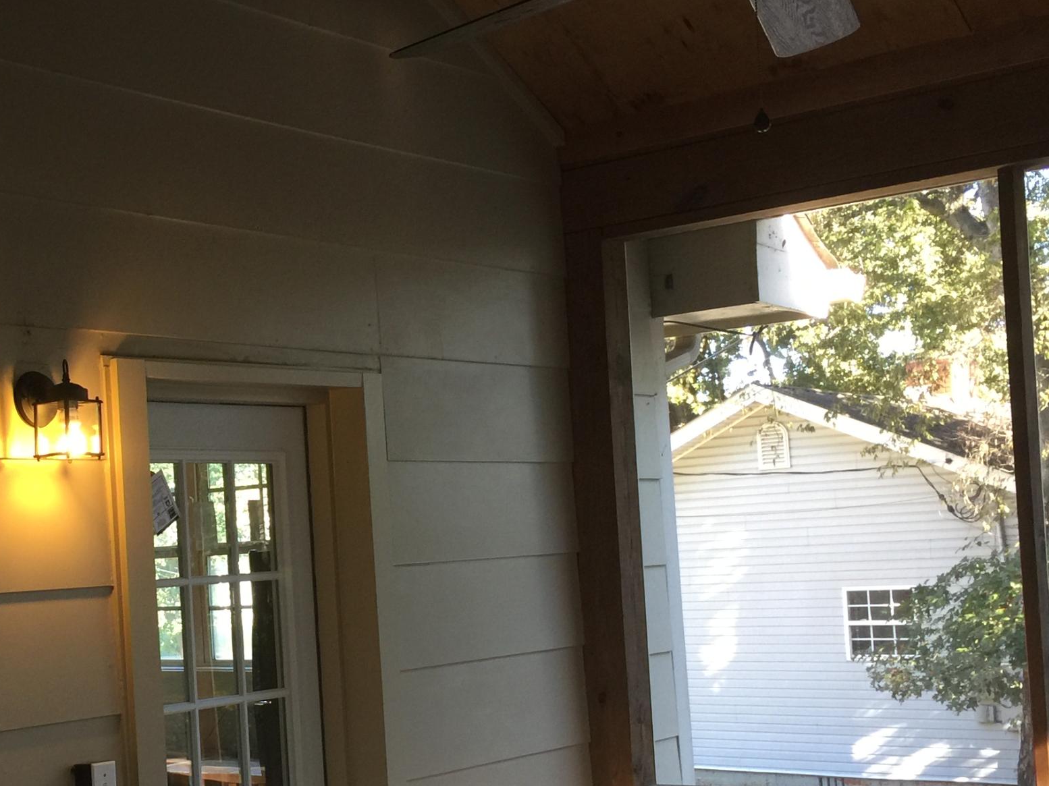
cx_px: 193
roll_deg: +2.5
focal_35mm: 56
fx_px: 1697
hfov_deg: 33.3
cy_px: 509
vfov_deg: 26.0
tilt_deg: +1.3
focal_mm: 4.15
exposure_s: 1/30
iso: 40
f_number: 2.2
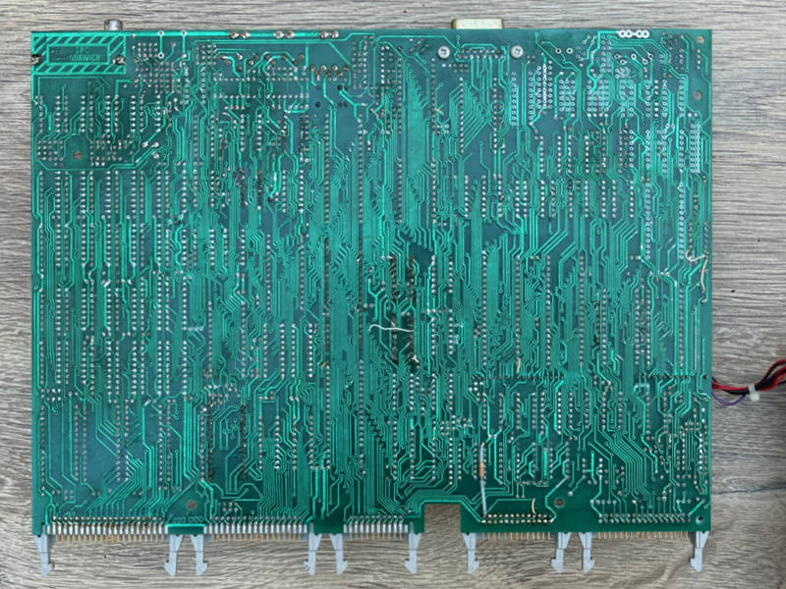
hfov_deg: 39.7
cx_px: 393
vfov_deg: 30.3
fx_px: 1090
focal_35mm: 48
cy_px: 294
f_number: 1.8
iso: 100
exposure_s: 1/110
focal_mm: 6.8
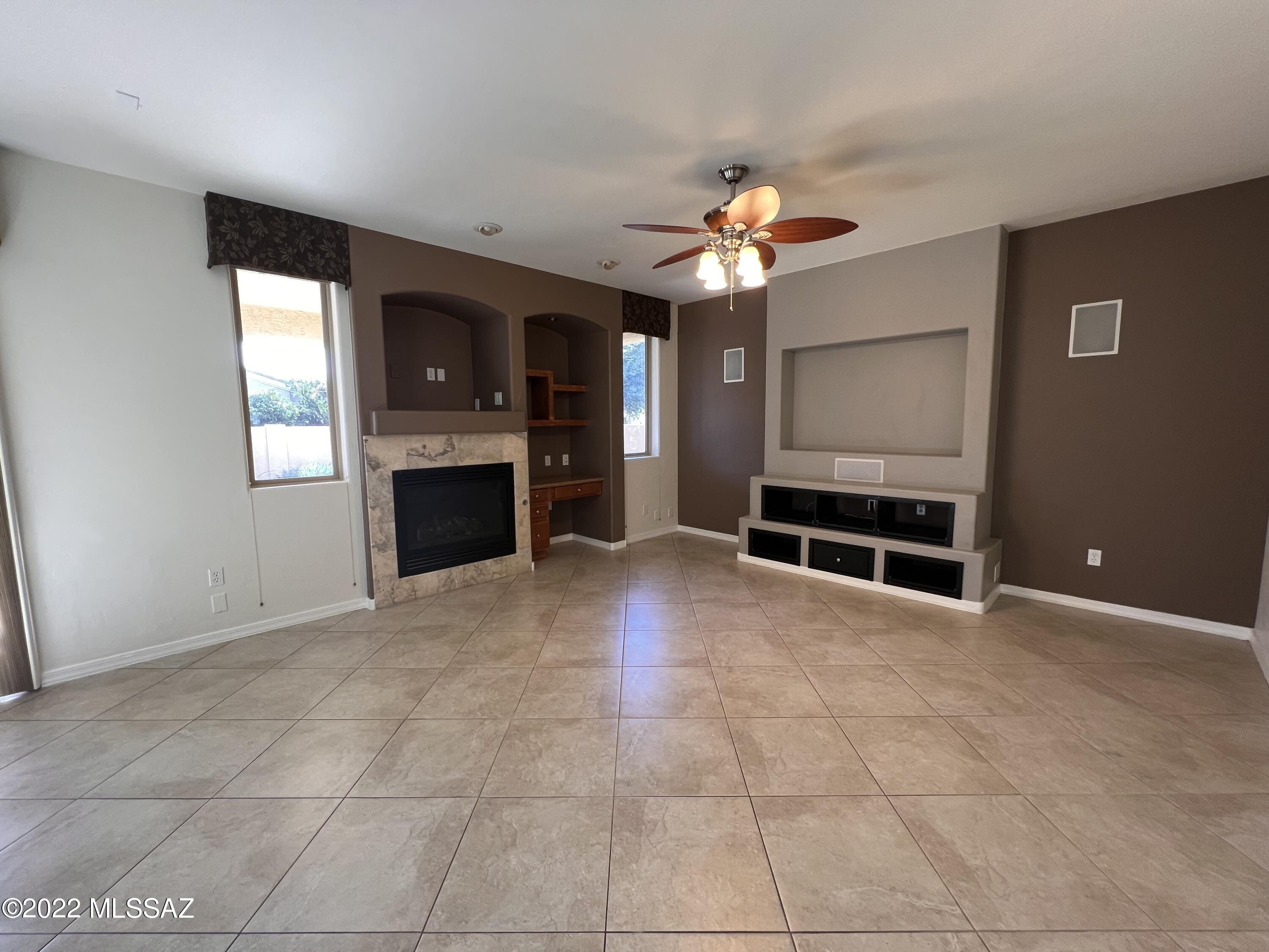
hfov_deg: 106.2
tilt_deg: -6.3
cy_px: 476
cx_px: 634
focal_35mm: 13
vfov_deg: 89.9
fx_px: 477
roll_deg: +0.7
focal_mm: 1.57
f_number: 1.8
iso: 125
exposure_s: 1/60
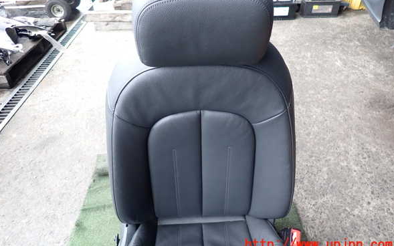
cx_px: 195
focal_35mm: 27
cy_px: 103
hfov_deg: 68.4
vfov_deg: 45.8
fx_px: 290
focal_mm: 4.5
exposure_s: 1/60
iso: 160
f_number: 2
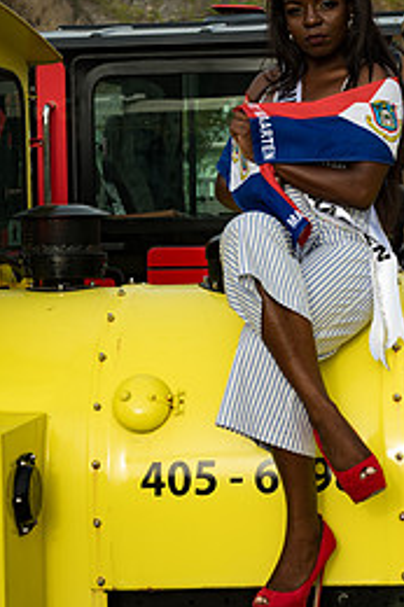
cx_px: 308
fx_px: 1635
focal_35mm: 97
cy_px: 189
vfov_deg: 20.9
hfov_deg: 14.0
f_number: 6.3
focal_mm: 56
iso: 80
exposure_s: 1/200
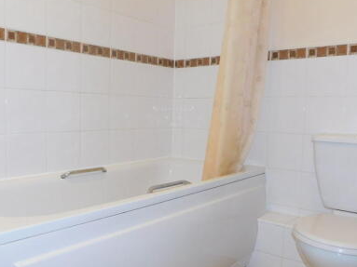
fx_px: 361
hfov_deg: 52.6
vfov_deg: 40.7
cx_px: 164
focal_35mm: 35
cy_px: 137
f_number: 3
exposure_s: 1/30
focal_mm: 4
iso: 200
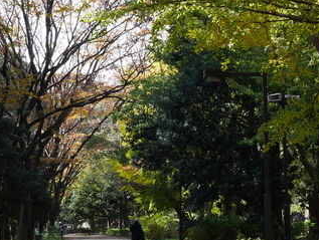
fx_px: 1117
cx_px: 136
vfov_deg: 12.3
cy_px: 128
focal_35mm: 121
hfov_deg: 16.2
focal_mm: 32
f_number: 5.6
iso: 200
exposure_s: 1/100
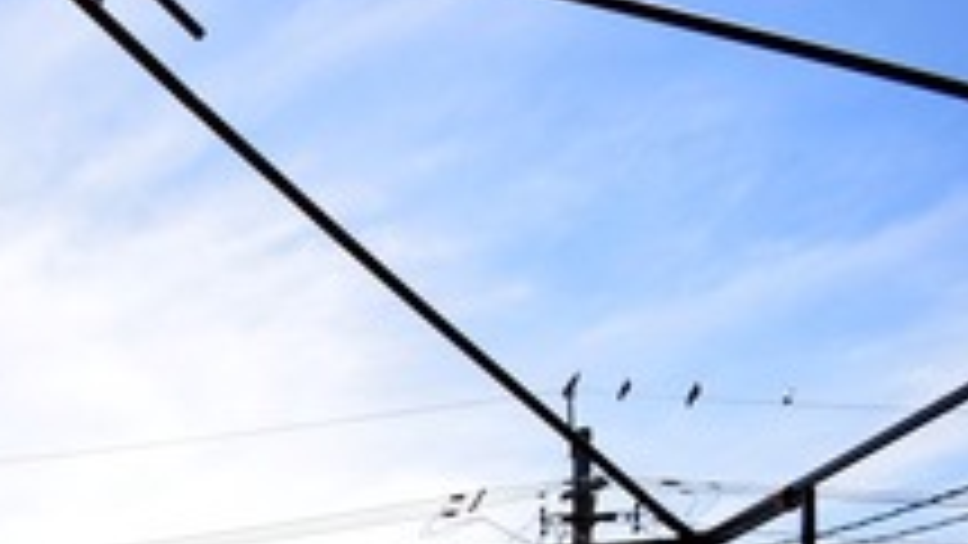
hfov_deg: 27.9
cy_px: 928
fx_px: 1324
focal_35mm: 52
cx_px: -464
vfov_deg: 18.9
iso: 125
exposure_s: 1/250
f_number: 8
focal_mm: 11
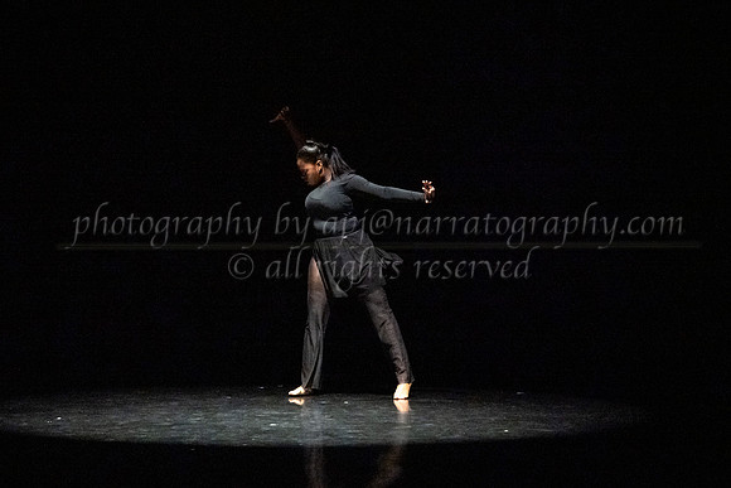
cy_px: 231
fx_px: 1940
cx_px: 343
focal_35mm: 96
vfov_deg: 14.3
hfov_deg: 21.3
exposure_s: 1/320
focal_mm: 75
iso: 6400
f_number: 3.5
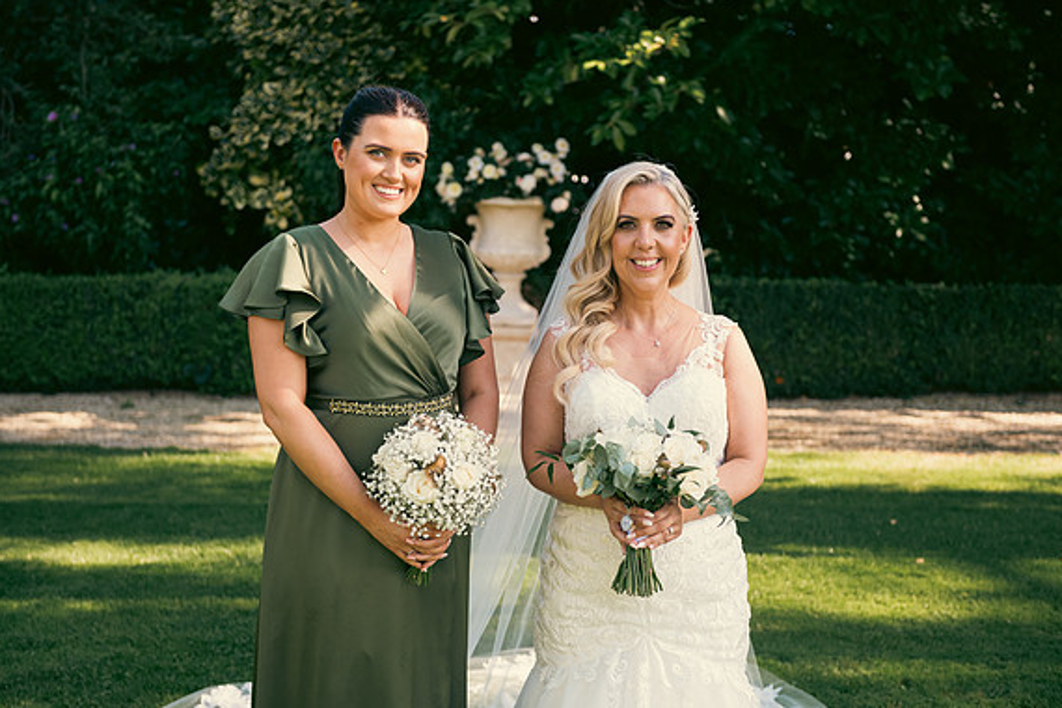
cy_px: 357
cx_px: 533
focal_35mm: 57
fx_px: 1681
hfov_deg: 35.1
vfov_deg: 23.8
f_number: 3.5
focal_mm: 56
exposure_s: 1/320
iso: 200
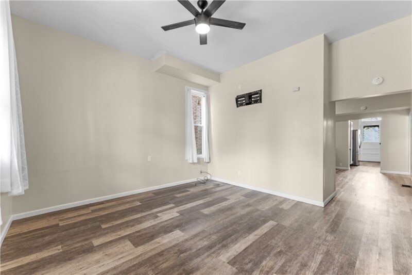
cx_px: 206
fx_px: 160
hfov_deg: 104.3
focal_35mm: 14
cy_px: 138
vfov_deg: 81.2
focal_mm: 14
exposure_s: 1/3
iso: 400
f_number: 5.6
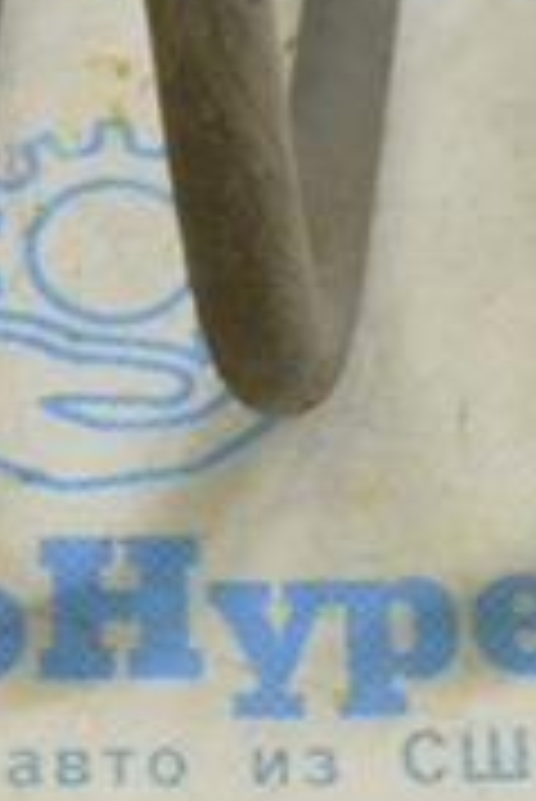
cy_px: 20
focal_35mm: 172
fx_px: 3834
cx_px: 45
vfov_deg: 11.8
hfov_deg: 8.0
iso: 400
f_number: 5.6
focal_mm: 32
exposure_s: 1/20
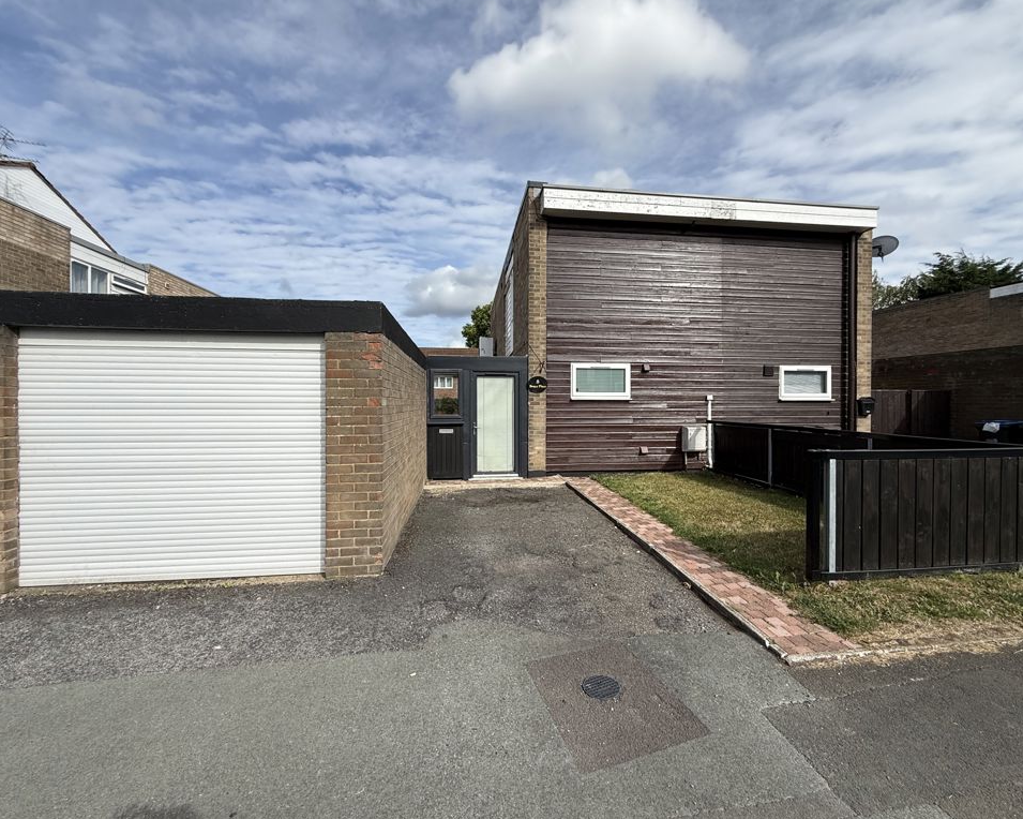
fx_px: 454
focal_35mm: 15
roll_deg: -0.3
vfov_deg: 84.0
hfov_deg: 96.8
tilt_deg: -0.2
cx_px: 525
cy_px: 404
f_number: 2.2
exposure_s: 1/2237
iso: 50
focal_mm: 2.22
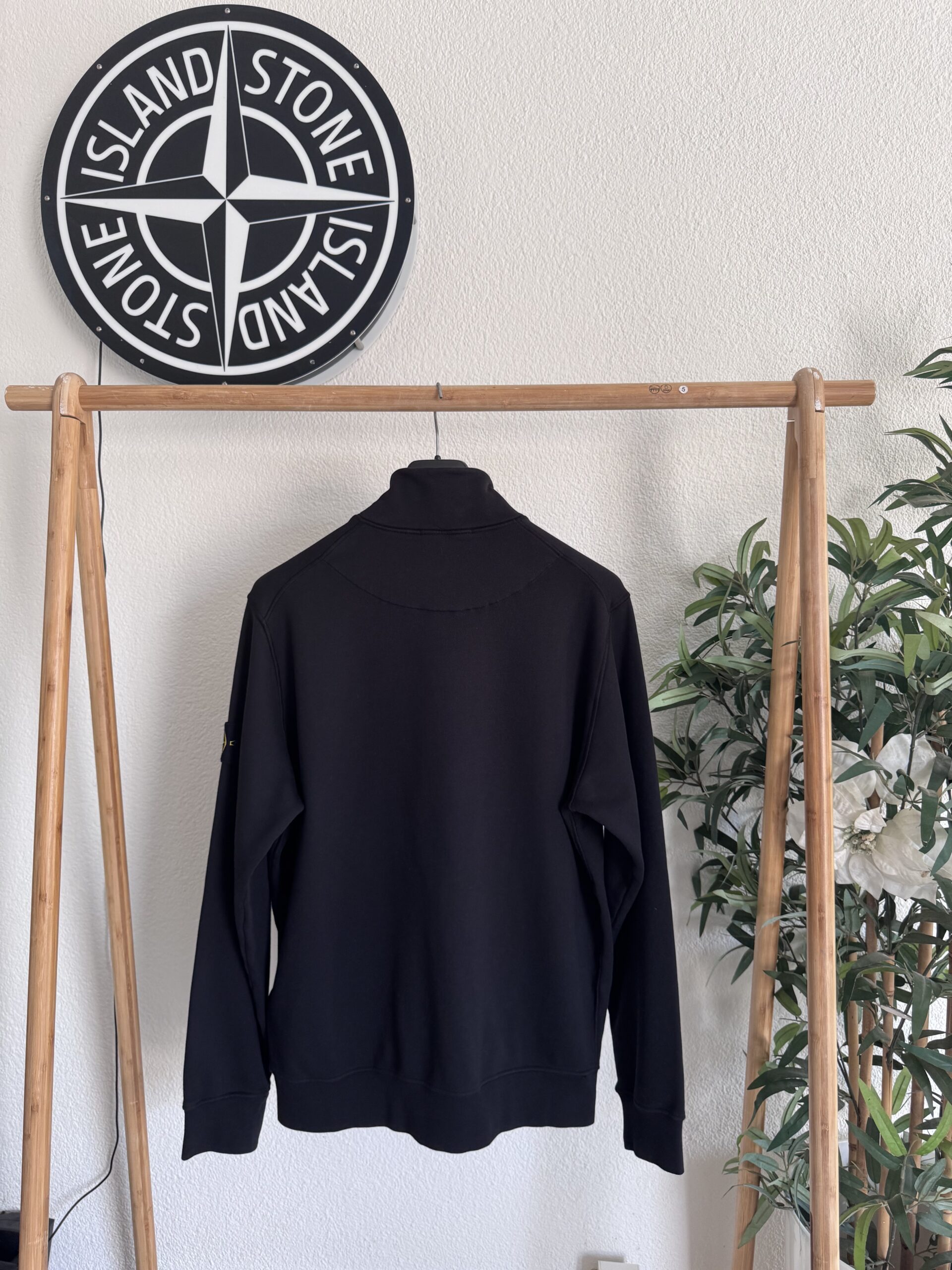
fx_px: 880
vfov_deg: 71.6
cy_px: 635
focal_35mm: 24
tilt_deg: -3.0
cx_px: 476
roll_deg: +0.0
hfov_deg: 56.8
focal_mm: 6.76
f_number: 1.78
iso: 200
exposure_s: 1/121
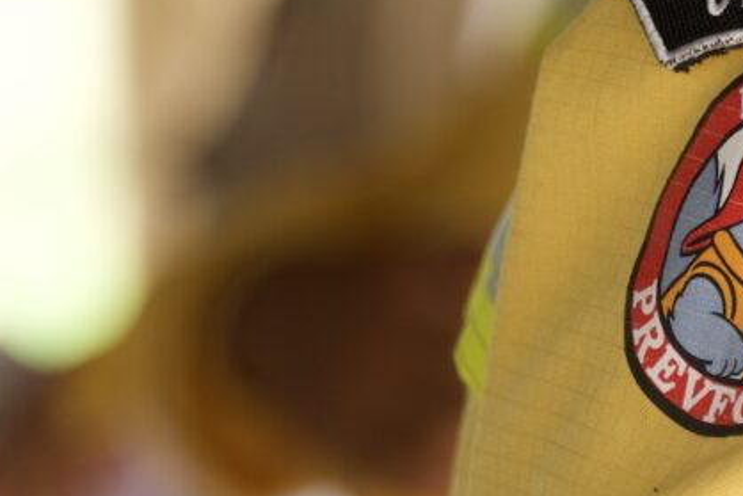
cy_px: 225
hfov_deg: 3.6
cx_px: 611
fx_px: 11752
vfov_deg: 2.4
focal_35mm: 569
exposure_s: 1/250
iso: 450
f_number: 6
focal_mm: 155
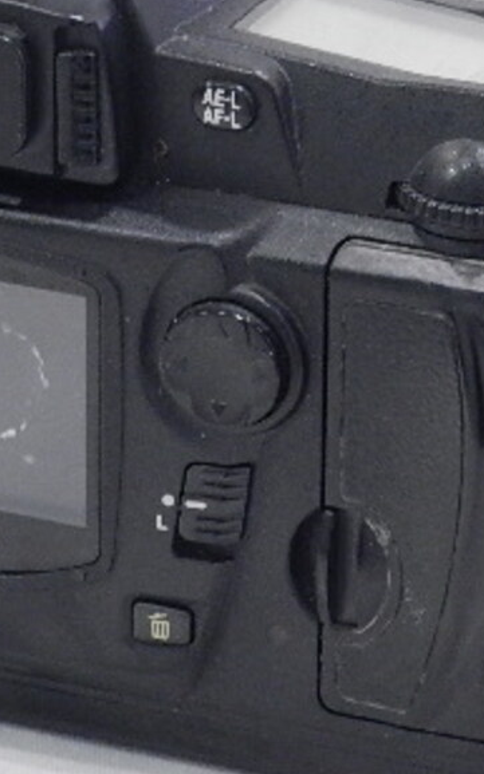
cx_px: 192
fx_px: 5342
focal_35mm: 253
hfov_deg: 5.2
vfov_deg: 8.3
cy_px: 252
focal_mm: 20.5
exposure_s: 1/25
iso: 800
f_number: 4.8
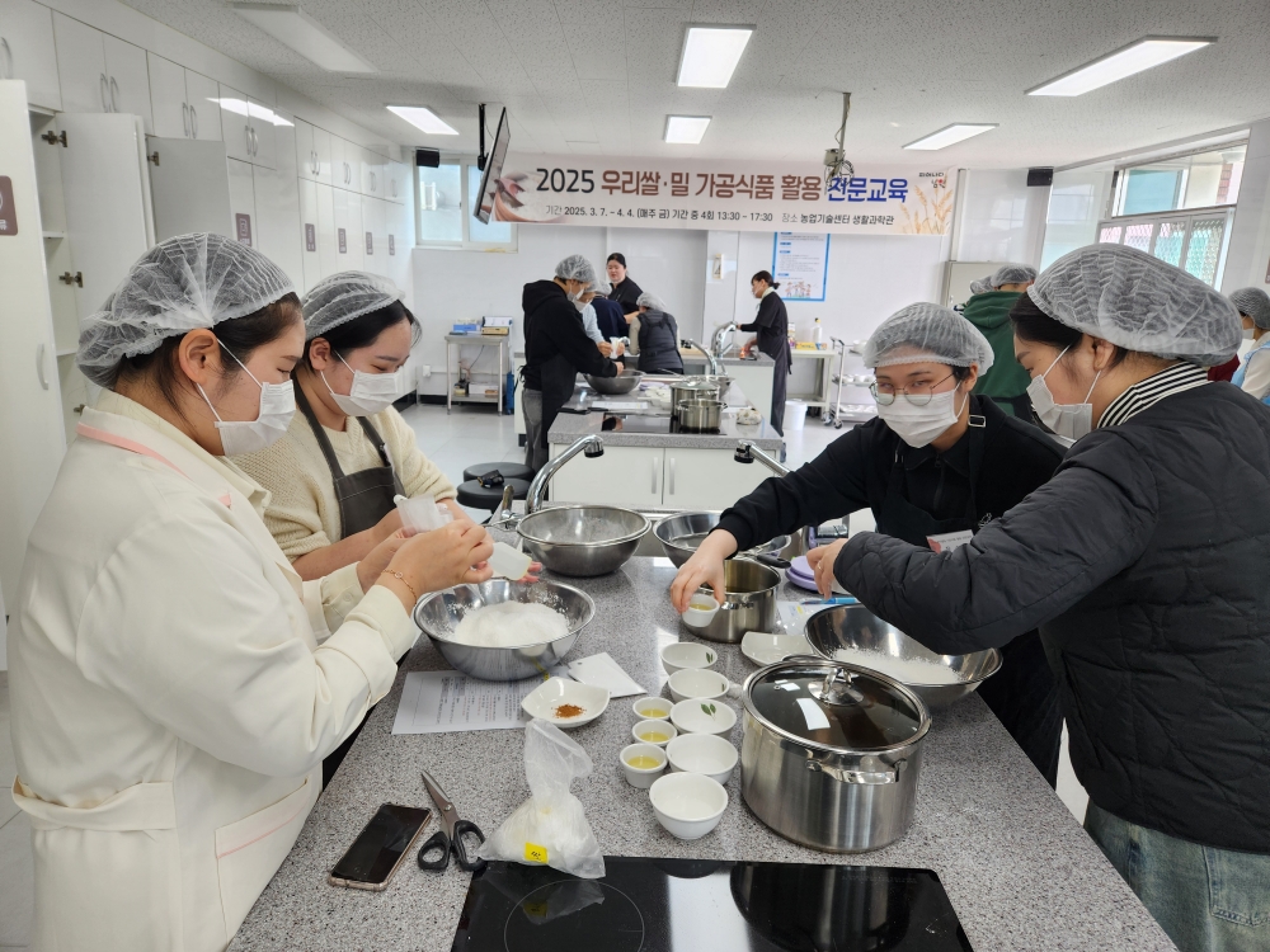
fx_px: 844
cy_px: 476
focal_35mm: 23
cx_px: 635
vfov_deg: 58.9
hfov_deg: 73.9
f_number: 1.8
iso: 64
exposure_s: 1/120
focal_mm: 5.4
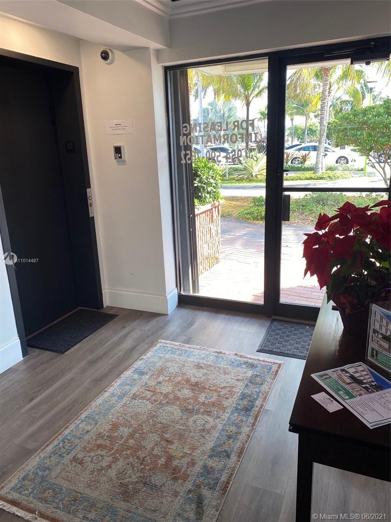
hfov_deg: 53.1
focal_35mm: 26
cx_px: 196
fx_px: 392
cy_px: 261
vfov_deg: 67.3
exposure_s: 1/120
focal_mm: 4.25
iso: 40
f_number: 1.8
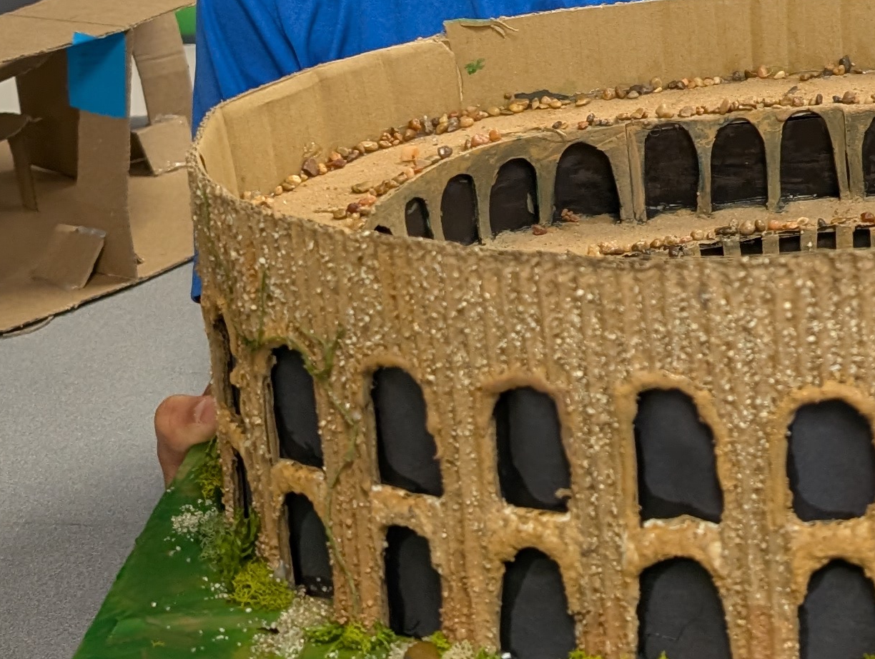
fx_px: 2025
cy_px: 7
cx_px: 842
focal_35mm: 80
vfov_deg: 18.0
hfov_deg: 23.5
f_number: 1.68
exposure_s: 1/120
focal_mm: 6.9
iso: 261
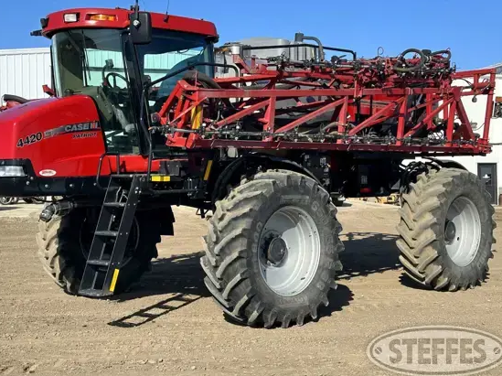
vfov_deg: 26.1
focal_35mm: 56
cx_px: 236
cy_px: 168
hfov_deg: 34.4
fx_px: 812
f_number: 1.78
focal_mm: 6.86
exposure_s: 1/3257
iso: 64
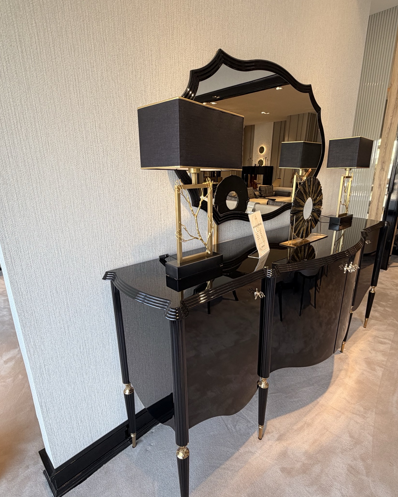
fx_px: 280
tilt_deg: -18.8
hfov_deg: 70.8
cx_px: 206
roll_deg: +0.2
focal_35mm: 19
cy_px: 256
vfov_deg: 83.3
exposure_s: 1/100
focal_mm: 2.22
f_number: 2.2
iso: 64
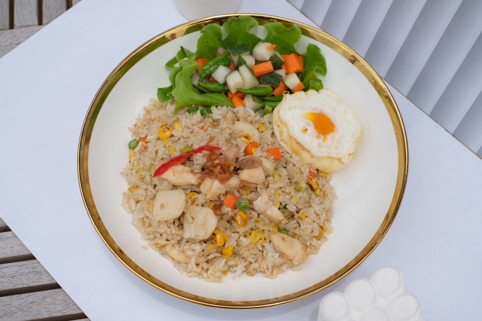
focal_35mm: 53
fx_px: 710
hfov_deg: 37.5
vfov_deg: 25.5
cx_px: 241
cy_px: 160
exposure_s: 1/800
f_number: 5.6
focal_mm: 35
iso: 200
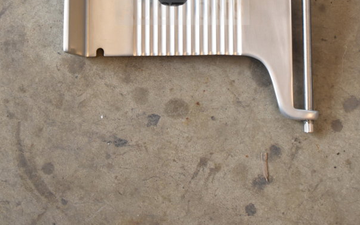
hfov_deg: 22.3
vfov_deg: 13.8
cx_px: 182
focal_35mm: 93
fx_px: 912
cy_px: -22
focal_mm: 40
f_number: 5
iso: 560
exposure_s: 1/60
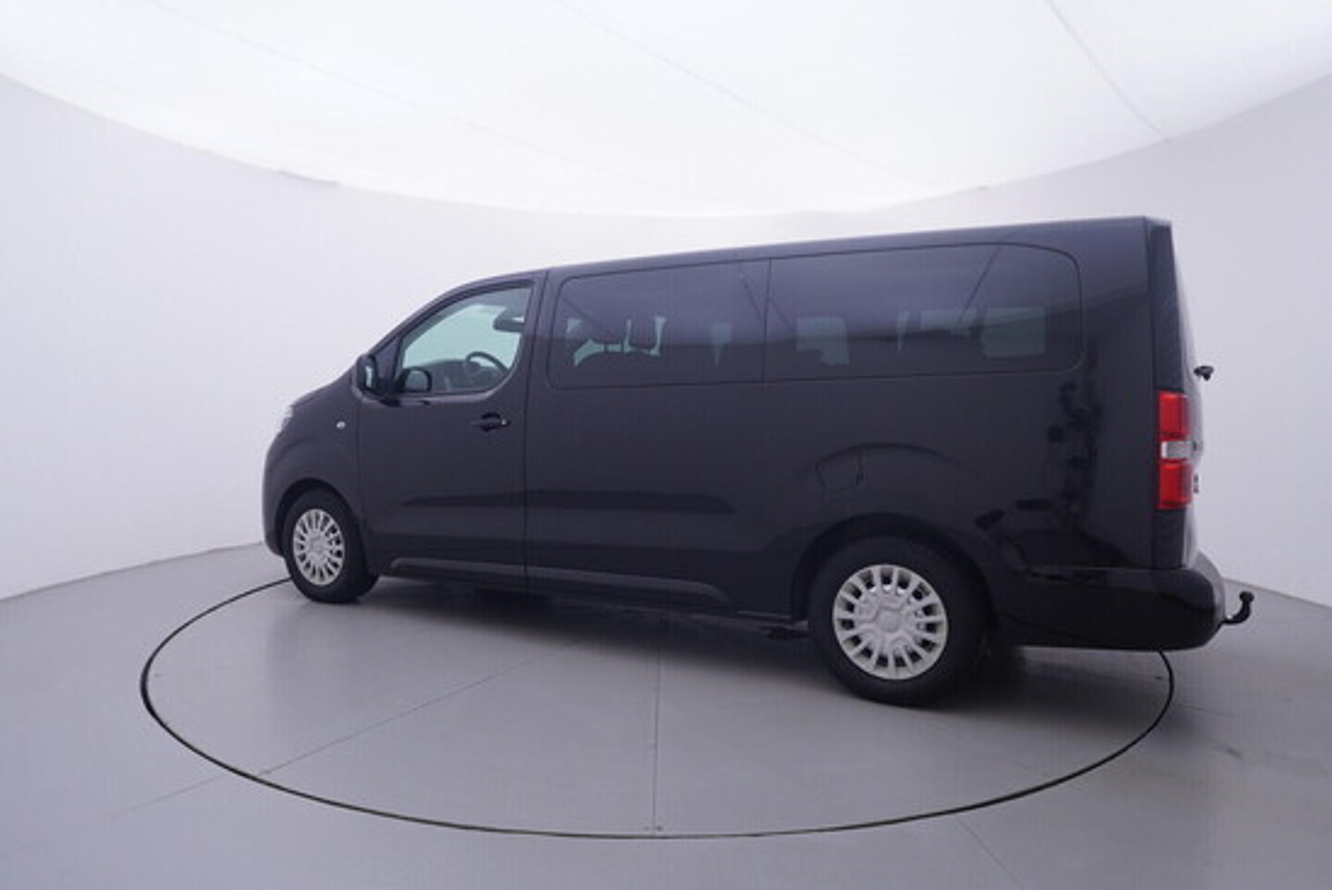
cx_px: 666
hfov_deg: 77.3
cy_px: 445
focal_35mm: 22
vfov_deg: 56.2
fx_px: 833
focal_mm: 15
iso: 200
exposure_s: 1/80
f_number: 5
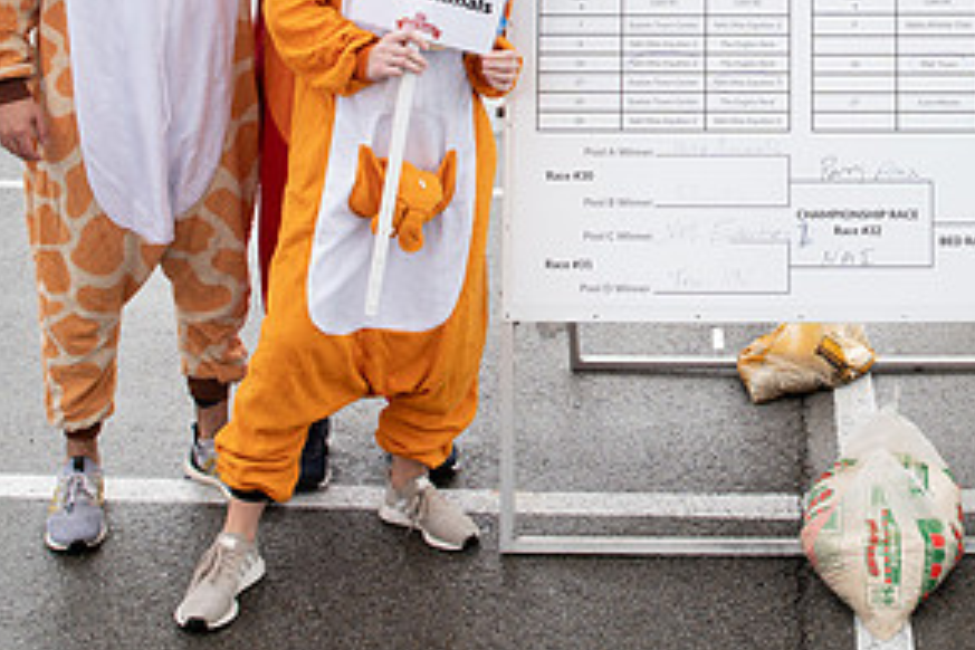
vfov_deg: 24.1
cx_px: 783
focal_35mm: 54
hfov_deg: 35.6
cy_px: 29
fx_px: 1462
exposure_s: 1/320
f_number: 6.3
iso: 400
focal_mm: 24
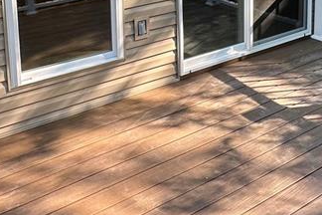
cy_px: -55
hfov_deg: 42.6
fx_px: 411
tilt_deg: -9.2
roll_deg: +2.0
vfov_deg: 25.6
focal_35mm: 46
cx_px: 131
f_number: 2.2
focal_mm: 2.22
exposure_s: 1/147
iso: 40
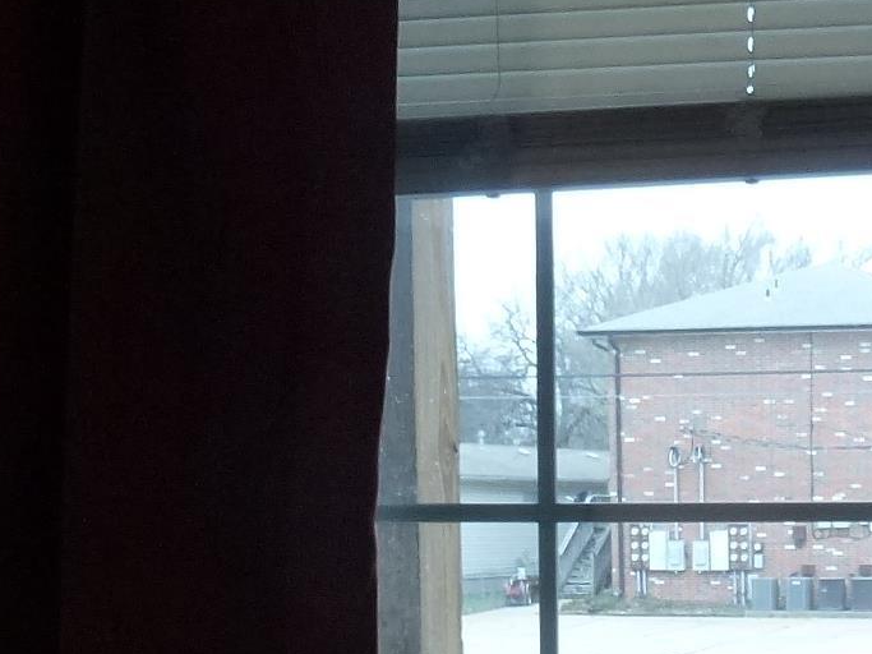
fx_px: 2267
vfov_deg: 15.9
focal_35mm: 90
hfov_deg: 20.7
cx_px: 960
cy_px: 720
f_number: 3.3
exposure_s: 1/50
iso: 200
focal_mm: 4.3
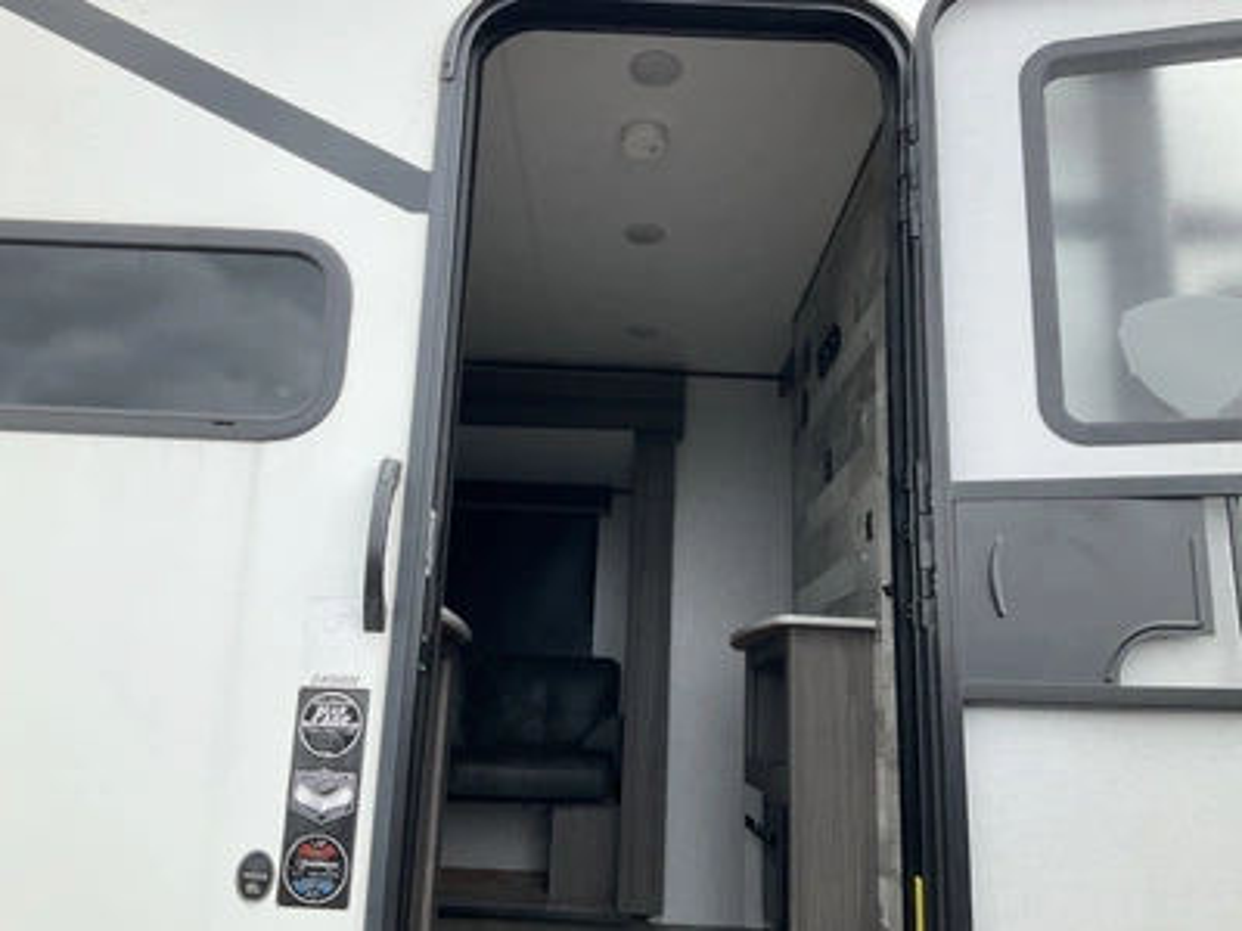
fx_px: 1041
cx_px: 621
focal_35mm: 29
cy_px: 466
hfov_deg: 61.7
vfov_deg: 48.2
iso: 25
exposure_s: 1/580
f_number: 1.8
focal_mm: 3
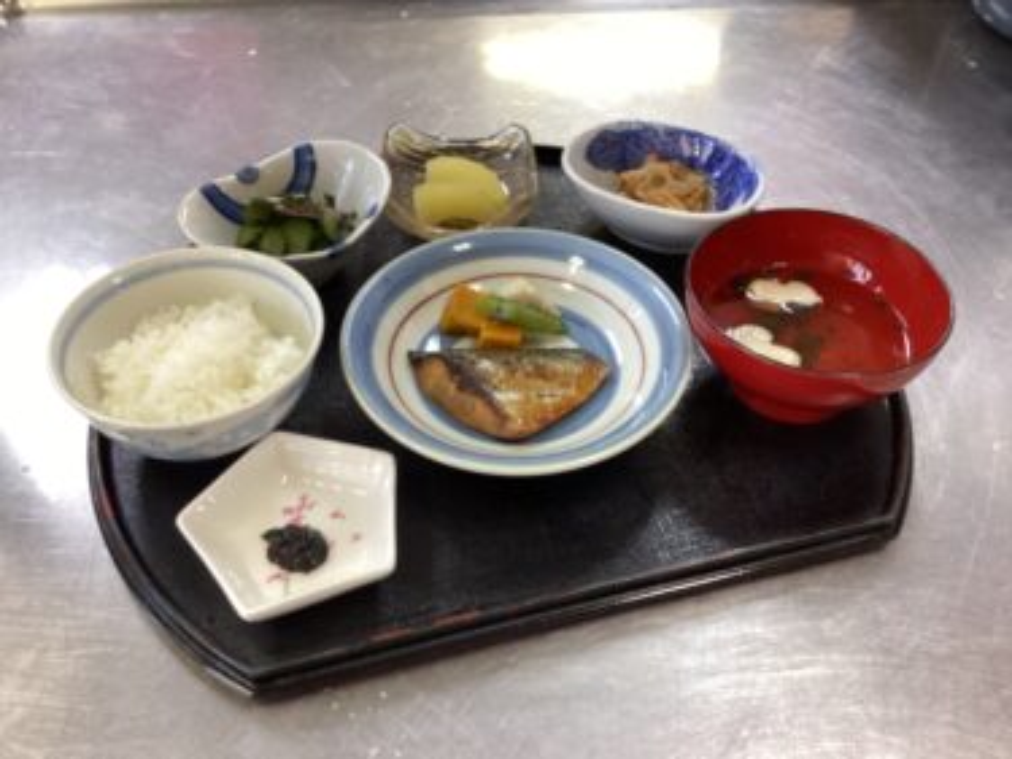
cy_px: 380
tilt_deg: -44.9
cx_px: 506
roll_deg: -3.1
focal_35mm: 31
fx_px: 906
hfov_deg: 58.4
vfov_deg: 45.4
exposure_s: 1/50
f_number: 2.4
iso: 125
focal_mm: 3.3
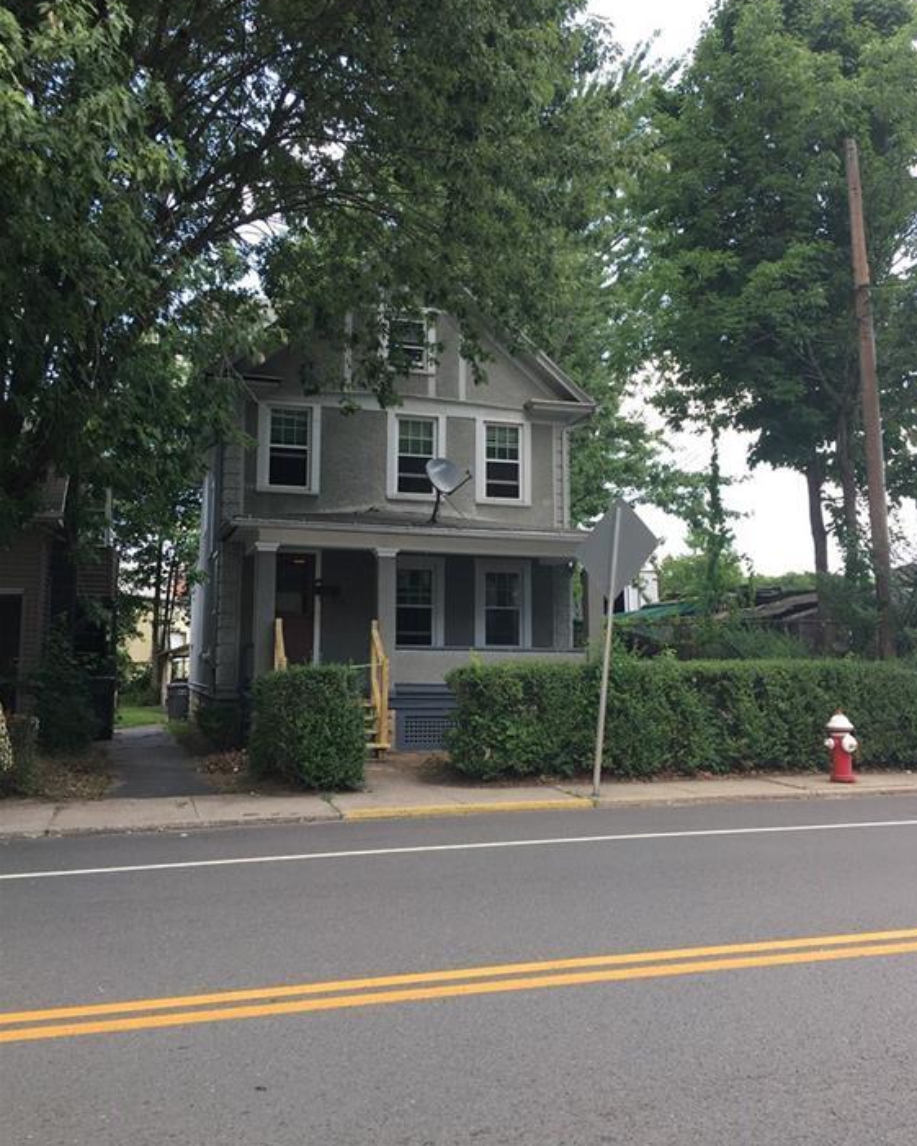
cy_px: 551
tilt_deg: +6.1
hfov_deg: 47.1
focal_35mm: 31
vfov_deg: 57.2
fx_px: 1051
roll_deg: -1.1
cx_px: 469
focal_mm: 4.15
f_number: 2.2
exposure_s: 1/267
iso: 25
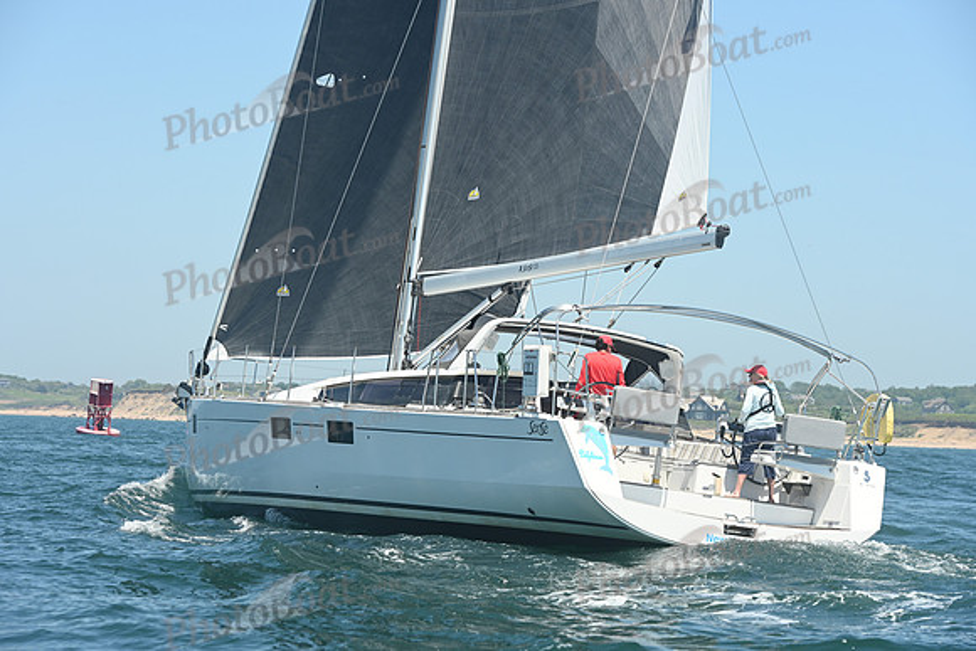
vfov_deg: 11.8
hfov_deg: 17.6
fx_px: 3145
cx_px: 488
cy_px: 326
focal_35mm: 116
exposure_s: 1/1000
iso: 320
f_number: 7.1
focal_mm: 116
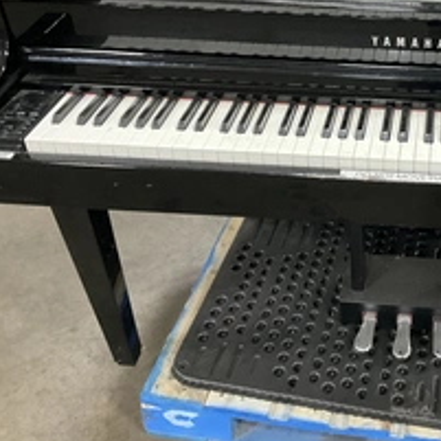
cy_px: 132
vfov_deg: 33.0
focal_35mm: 51
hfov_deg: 31.8
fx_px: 735
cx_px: 395
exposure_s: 1/30
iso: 400
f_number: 1.8
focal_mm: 3
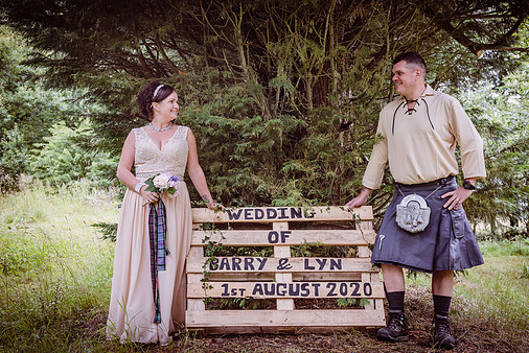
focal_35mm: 55
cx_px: 294
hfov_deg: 36.2
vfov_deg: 24.6
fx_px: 809
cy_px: 161
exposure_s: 1/125
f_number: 5.6
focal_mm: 48
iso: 400
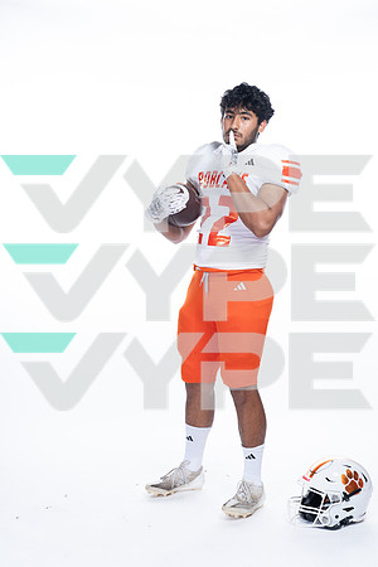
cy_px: 284
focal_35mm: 57
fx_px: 898
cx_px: 189
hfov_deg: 23.8
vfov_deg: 35.1
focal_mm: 57
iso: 400
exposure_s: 1/250
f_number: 5.6
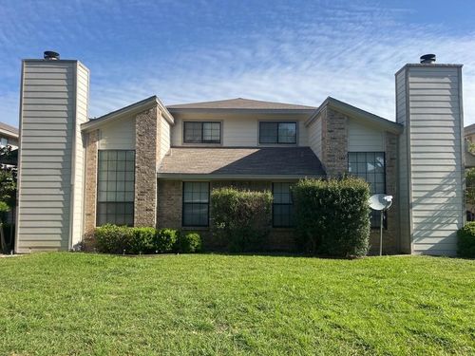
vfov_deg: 53.1
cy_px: 178
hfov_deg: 67.3
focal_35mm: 26
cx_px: 238
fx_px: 357
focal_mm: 5.1
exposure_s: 1/2463
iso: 50
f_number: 1.6
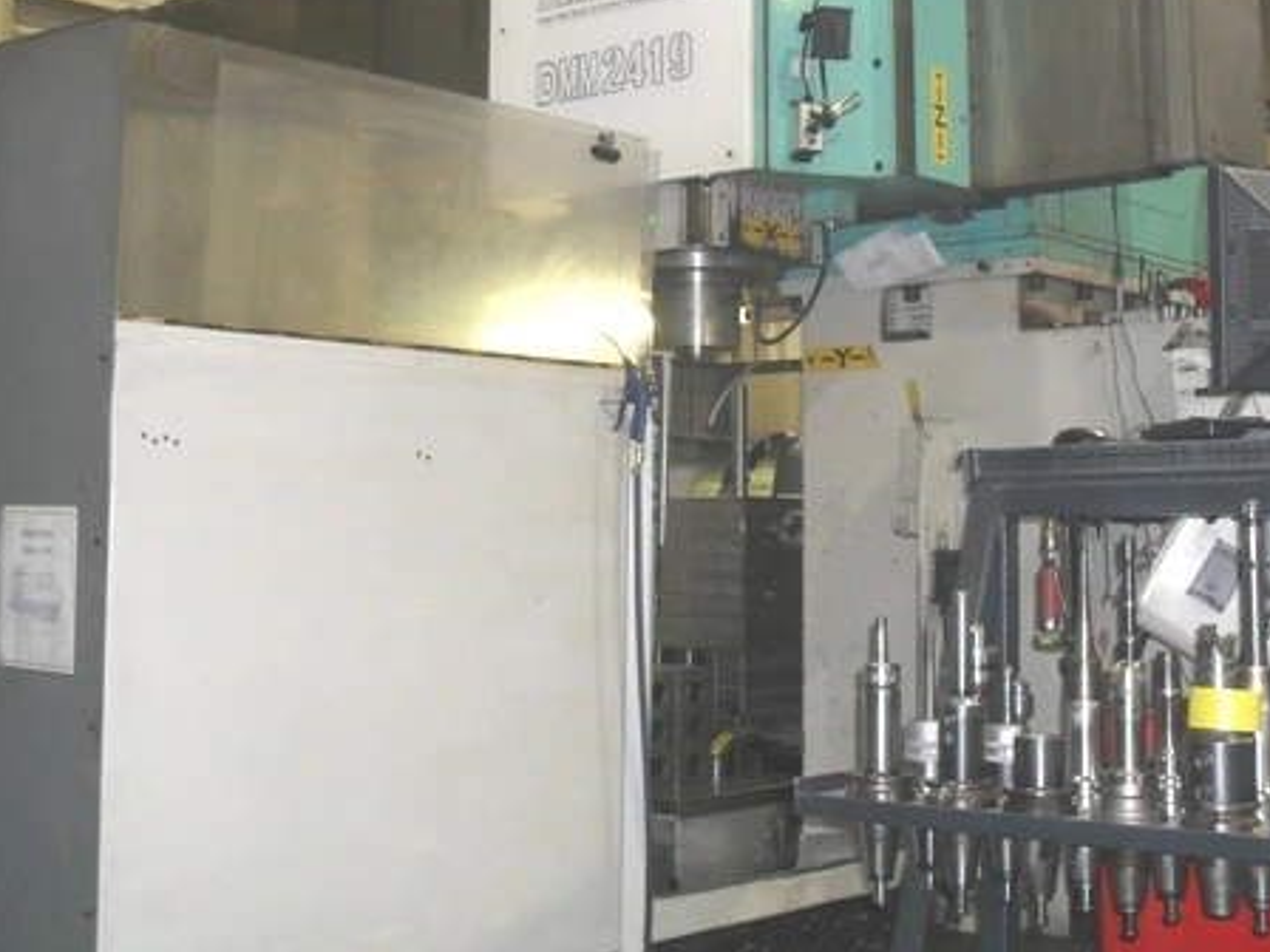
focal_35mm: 50
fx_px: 1834
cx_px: 618
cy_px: 278
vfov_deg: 28.8
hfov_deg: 38.2
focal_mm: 6.3
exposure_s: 1/45
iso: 200
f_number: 3.2
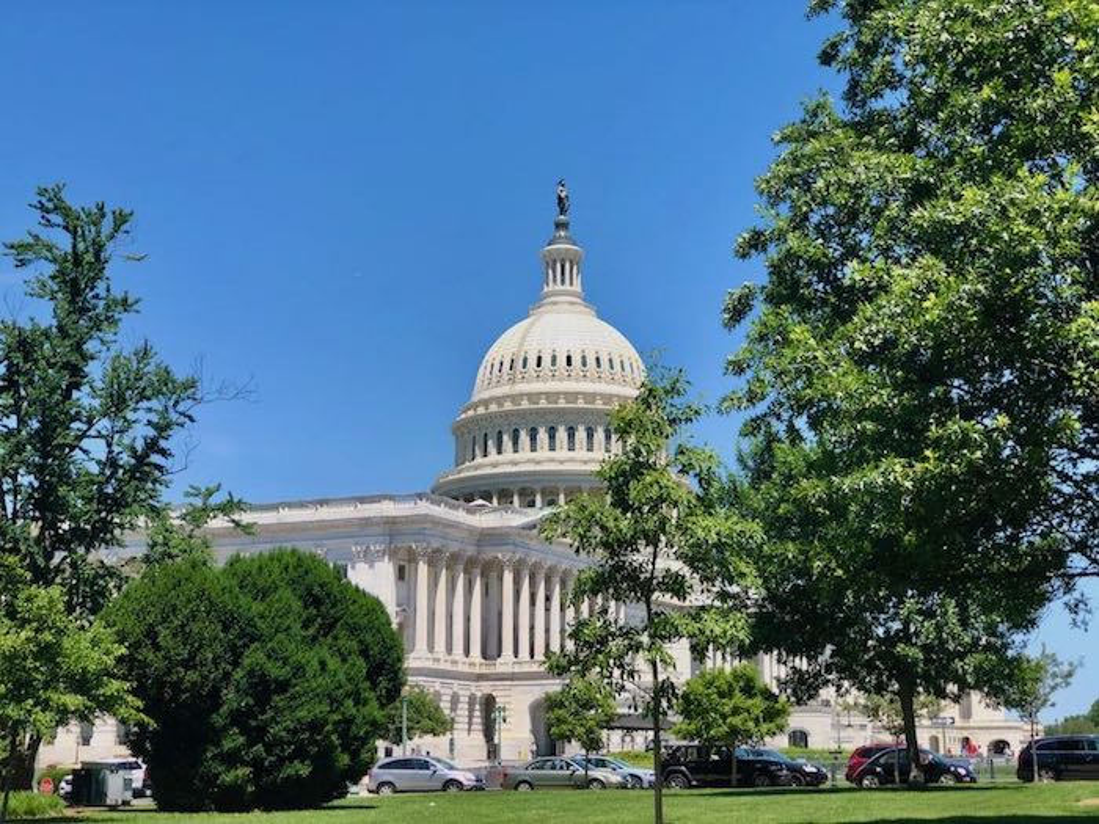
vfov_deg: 25.7
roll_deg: +0.6
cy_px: 412
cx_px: 550
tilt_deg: +10.4
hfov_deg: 33.8
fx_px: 1810
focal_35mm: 57
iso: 20
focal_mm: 6.6
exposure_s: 1/674
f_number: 2.8
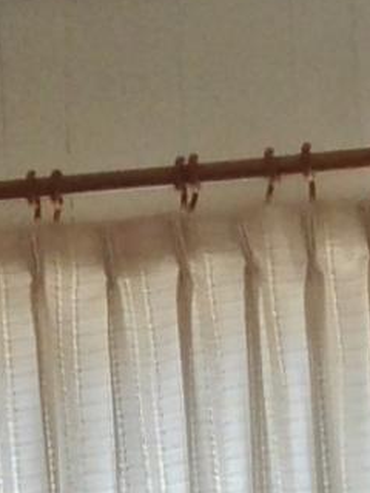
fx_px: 4404
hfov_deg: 4.8
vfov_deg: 6.0
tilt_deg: -11.2
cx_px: 108
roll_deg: +4.0
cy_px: 1391
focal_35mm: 309
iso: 50
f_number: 2.4
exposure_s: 1/60
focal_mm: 4.12
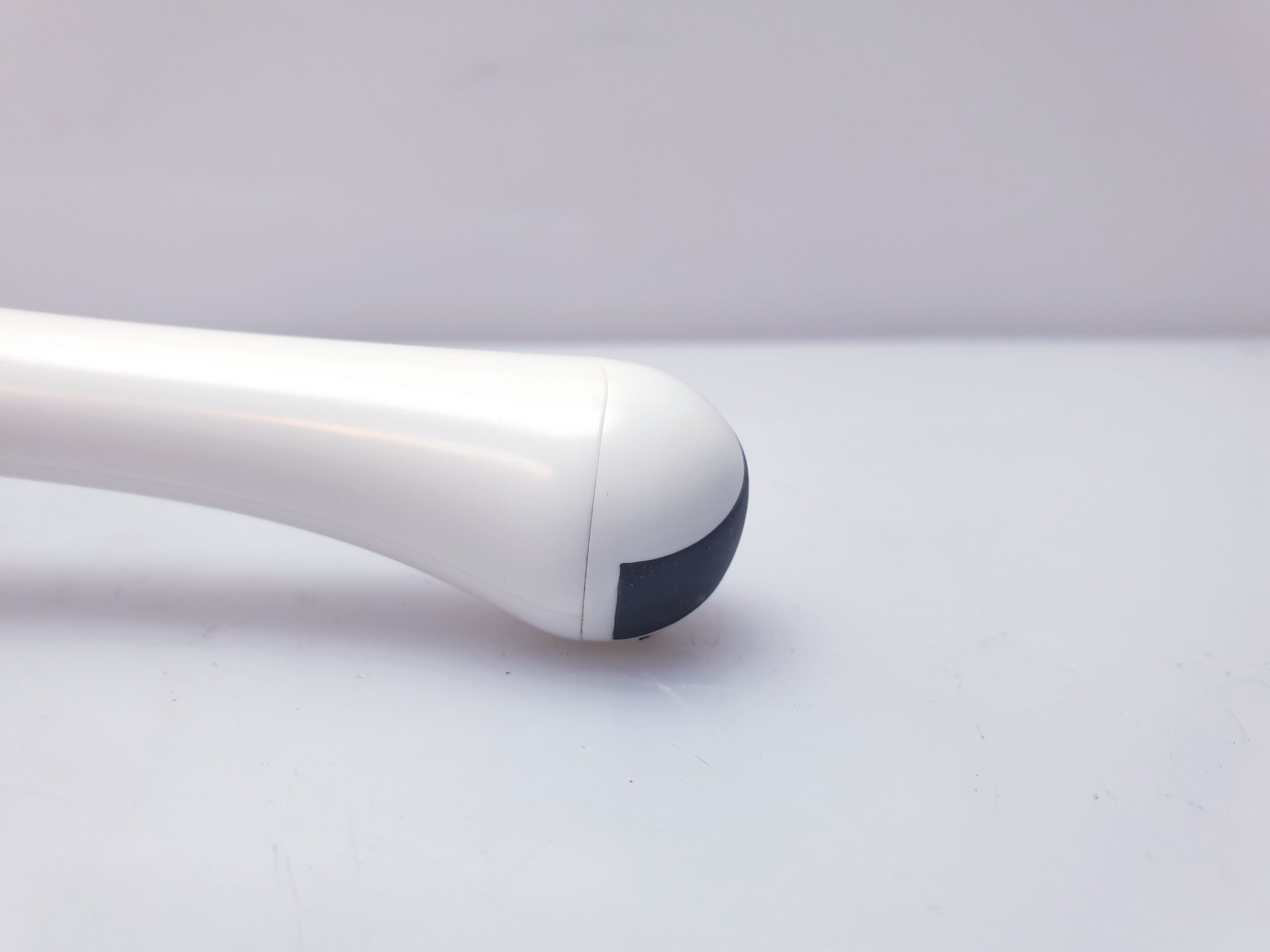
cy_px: 476
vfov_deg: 53.1
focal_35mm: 26
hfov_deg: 67.3
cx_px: 635
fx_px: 954
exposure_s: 1/100
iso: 100
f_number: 2.4
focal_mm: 4.3
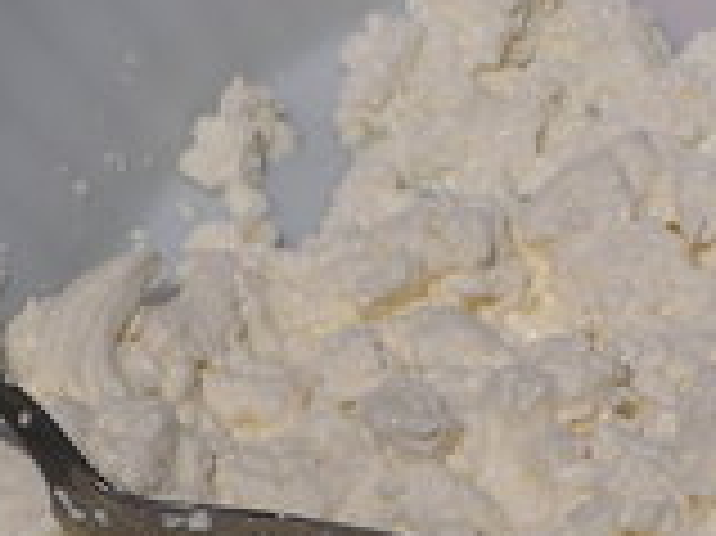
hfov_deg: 4.7
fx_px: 8660
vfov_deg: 3.5
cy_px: 466
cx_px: 592
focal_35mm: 419
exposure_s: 1/1000
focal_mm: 20.7
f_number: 8
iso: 64
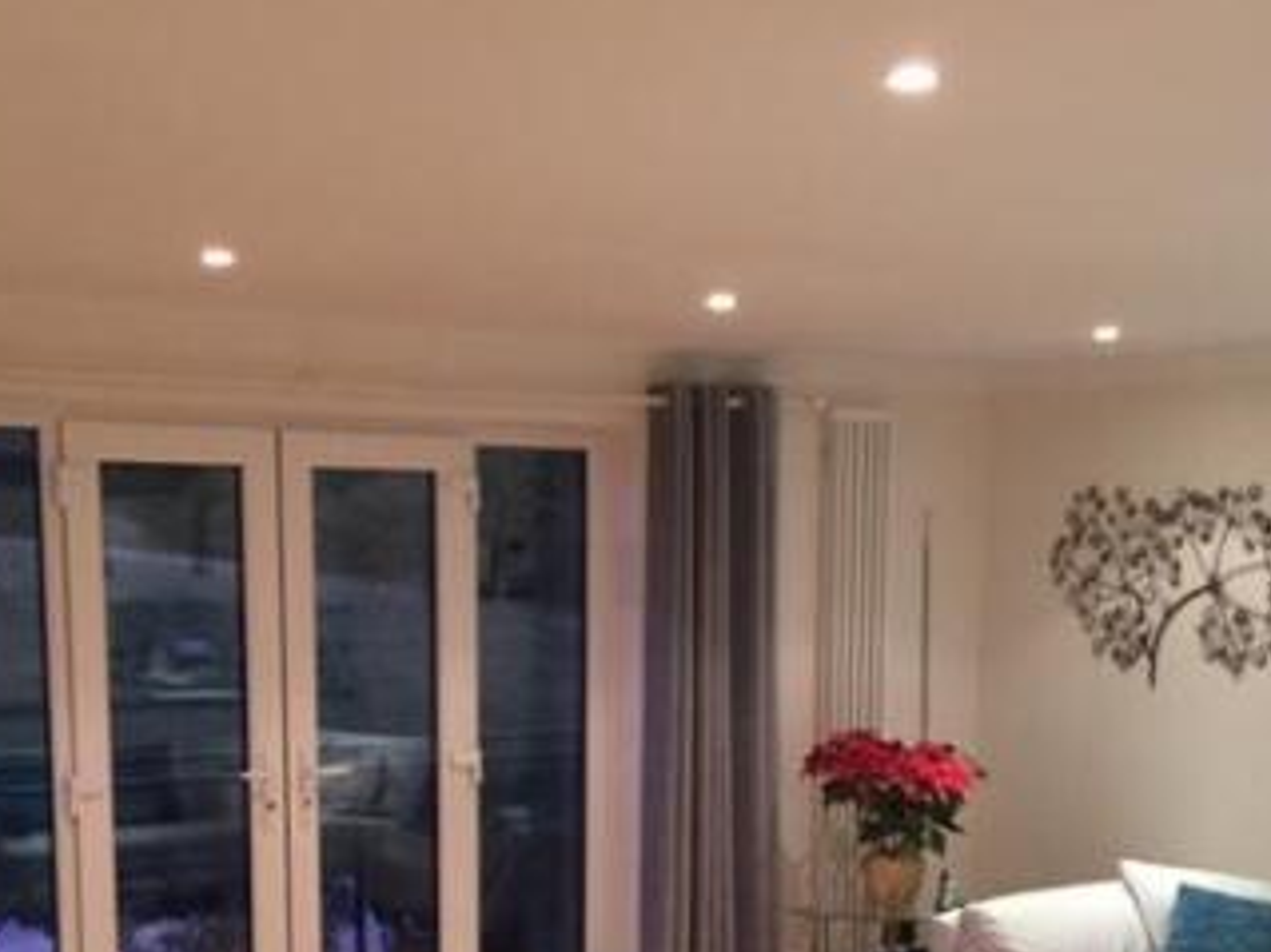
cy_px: 846
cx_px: 596
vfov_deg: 26.6
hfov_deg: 36.2
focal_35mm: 53
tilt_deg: -8.6
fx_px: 1945
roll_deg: -0.9
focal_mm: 4.15
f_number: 2.2
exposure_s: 1/33
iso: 160
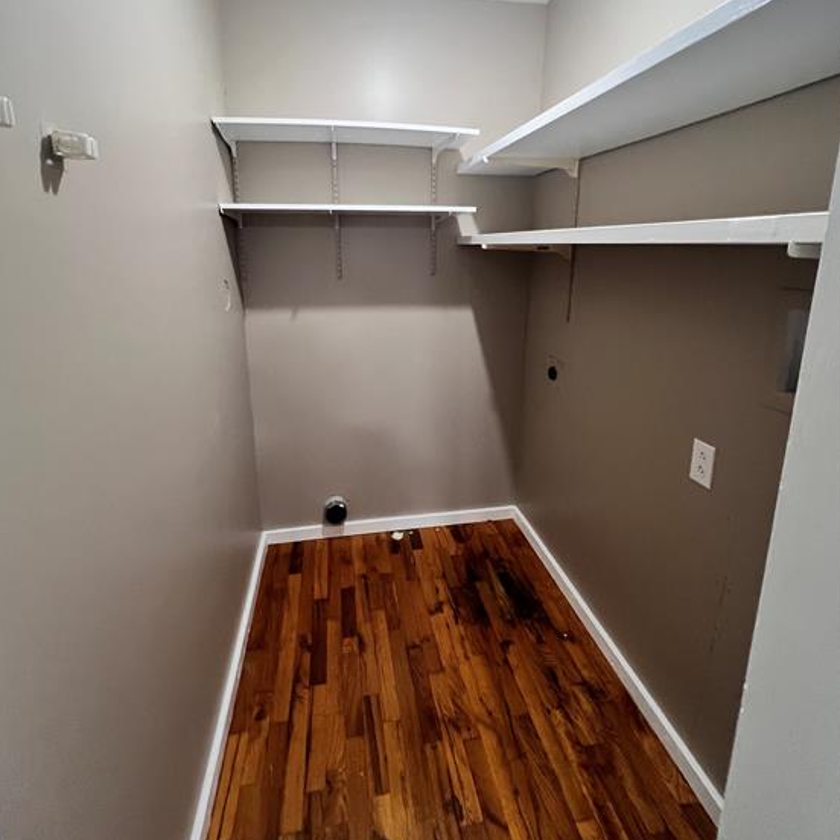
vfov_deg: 86.9
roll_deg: +0.7
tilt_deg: -13.9
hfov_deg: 87.4
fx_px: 439
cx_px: 411
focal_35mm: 16
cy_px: 362
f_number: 1.8
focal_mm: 1.57
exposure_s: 1/60
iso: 500
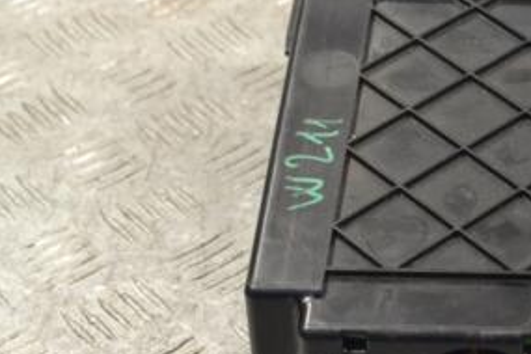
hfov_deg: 14.5
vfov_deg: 9.9
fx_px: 2050
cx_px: 527
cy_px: 114
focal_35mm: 139
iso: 3200
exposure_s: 1/250
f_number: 8
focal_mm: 44
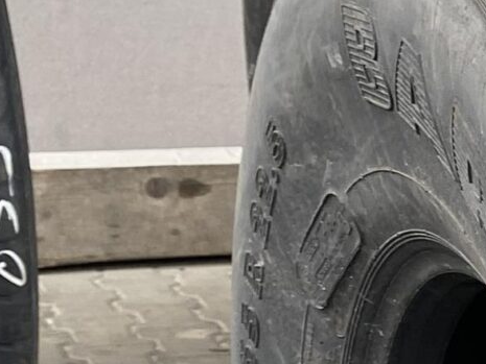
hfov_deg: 12.4
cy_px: 682
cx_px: 926
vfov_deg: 9.8
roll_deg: -2.4
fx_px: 2008
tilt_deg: -22.1
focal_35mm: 143
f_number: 1.8
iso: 80
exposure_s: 1/122
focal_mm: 4.25
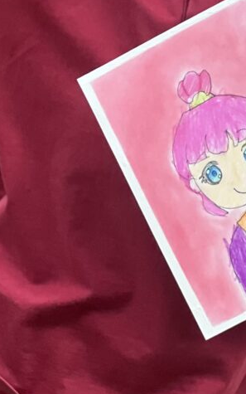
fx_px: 2456
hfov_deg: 5.7
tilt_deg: -16.5
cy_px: 0
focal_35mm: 229
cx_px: 224
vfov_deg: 9.1
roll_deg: -3.7
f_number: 2.8
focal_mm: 9
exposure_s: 1/33
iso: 160
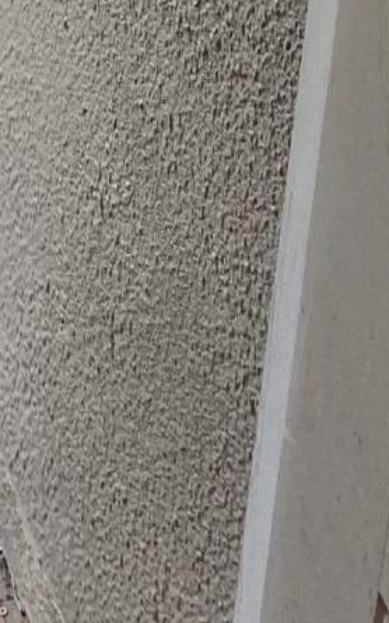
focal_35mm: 124
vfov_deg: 14.6
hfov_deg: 9.6
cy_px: -533
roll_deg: -0.4
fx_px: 2104
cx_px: -490
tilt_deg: -14.8
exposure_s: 1/241
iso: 32
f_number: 1.8
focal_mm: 4.25
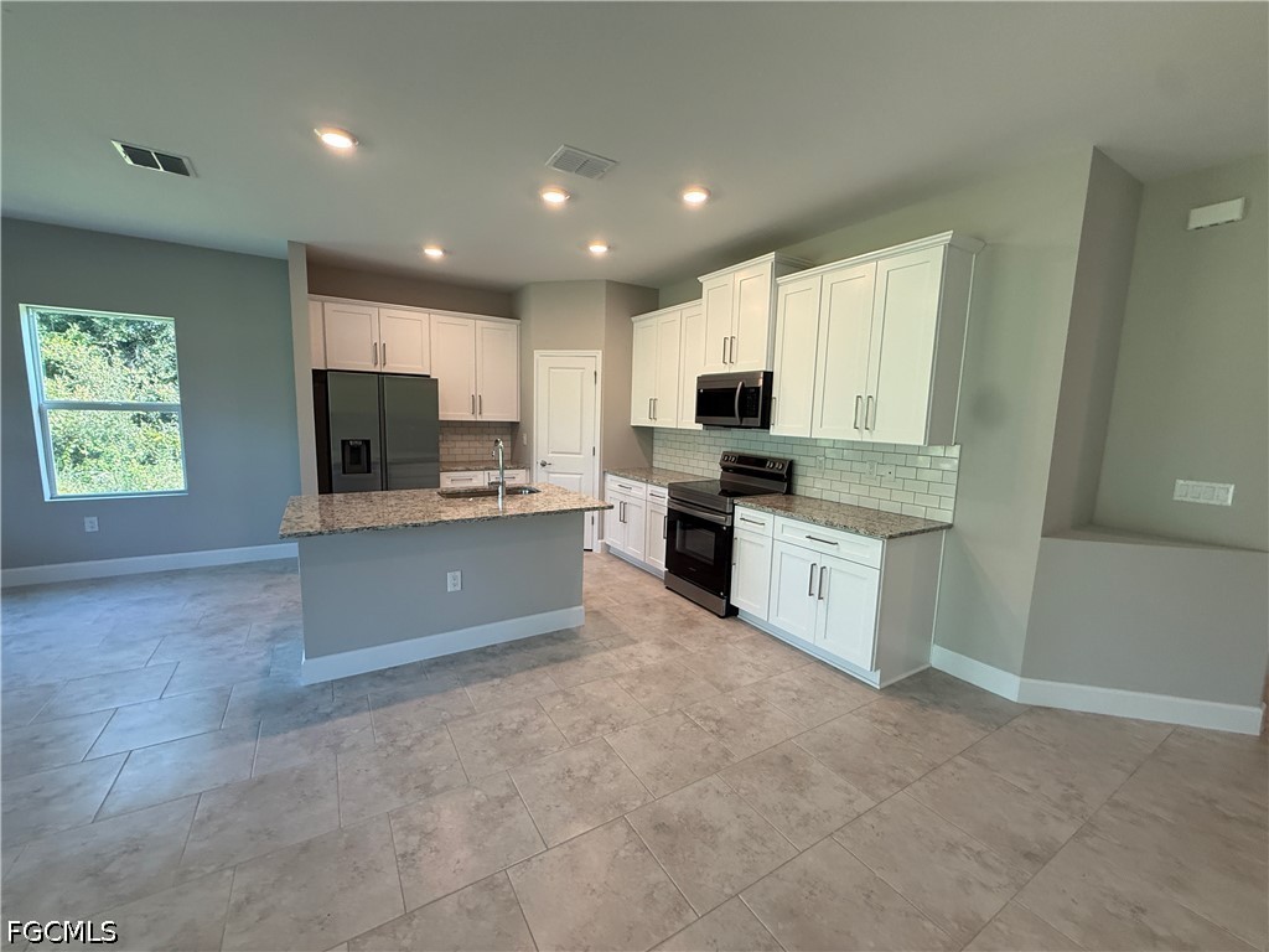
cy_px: 476
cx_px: 634
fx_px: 513
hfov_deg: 102.1
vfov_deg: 85.7
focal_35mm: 14
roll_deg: -2.7
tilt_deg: -3.7
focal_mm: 2.22
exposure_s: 1/120
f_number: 2.2
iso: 160
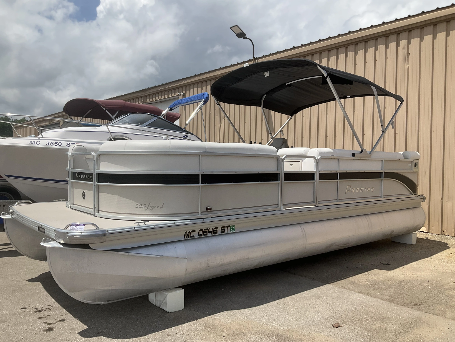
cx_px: 228
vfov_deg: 48.2
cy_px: 171
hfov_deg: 61.7
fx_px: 381
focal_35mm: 29
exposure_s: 1/3788
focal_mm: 3
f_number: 1.8
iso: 25
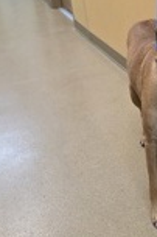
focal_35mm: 66
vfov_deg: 30.5
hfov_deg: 20.0
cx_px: 153
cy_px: 118
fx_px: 433
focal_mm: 6.3
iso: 500
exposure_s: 1/120
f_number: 1.7
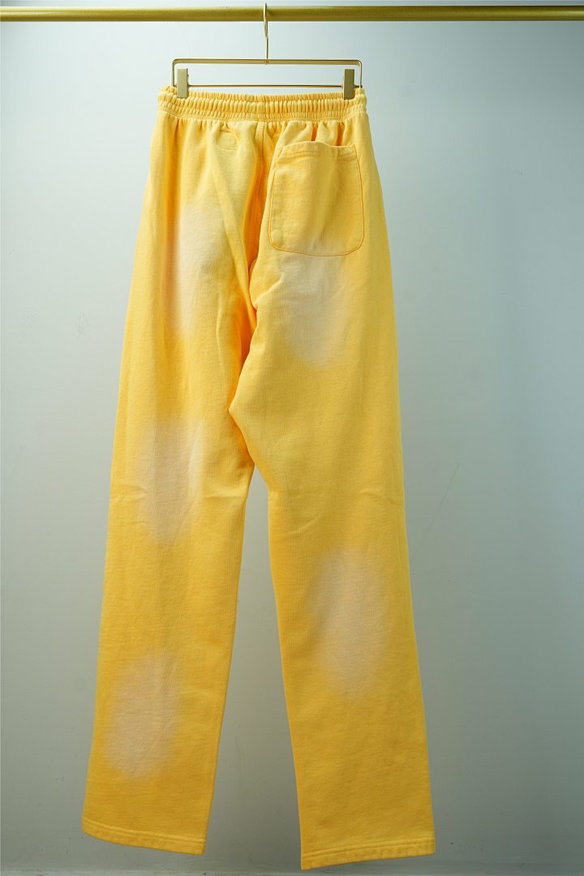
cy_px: 438
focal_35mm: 34
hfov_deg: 38.9
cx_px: 292
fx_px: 827
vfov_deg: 55.8
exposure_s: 1/200
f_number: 5.6
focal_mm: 34
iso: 640
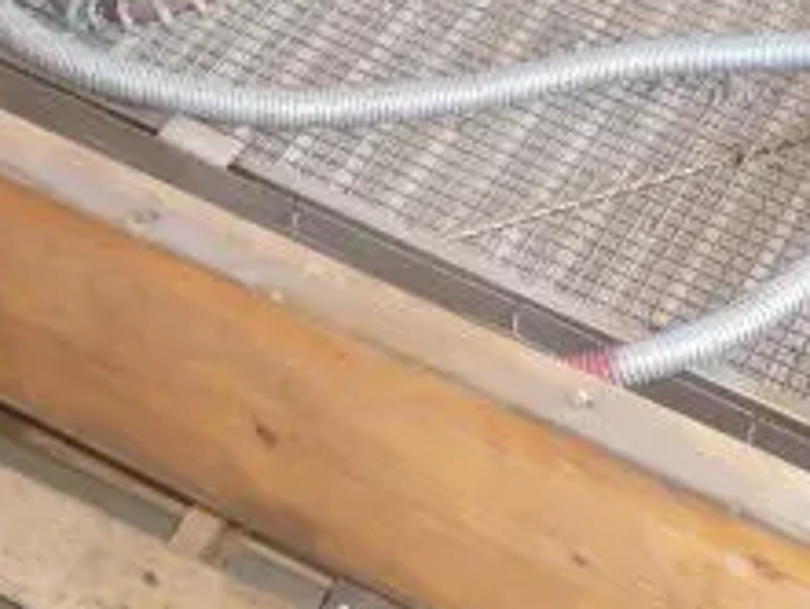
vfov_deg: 18.1
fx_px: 1896
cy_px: 136
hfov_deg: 24.1
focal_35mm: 81
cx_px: 491
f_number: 3.3
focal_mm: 4.7
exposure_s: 1/30
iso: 320
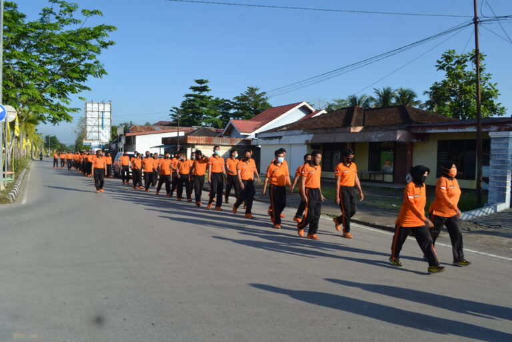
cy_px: 171
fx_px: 384
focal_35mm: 27
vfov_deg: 47.9
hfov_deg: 67.4
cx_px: 256
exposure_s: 1/200
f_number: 7.1
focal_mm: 18
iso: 100
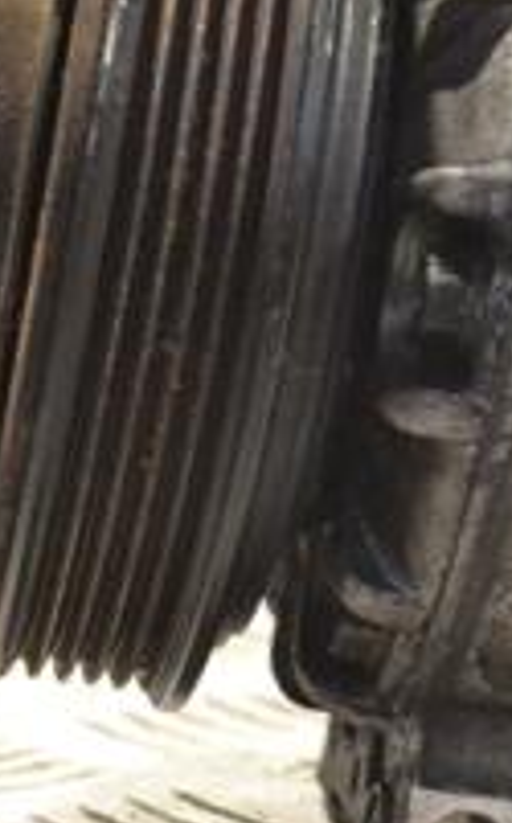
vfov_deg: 15.7
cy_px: 188
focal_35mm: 133
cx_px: 803
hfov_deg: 9.5
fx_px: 2969
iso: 3200
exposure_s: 1/160
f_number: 6.3
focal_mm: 29
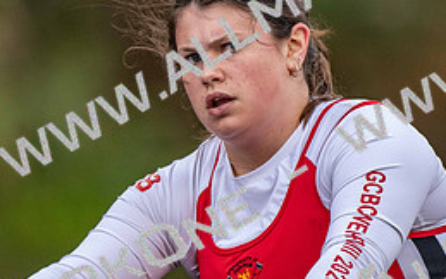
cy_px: 182
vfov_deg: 1.0
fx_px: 16632
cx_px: 210
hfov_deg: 1.5
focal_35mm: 1368
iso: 1800
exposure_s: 1/2500
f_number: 4
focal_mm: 600
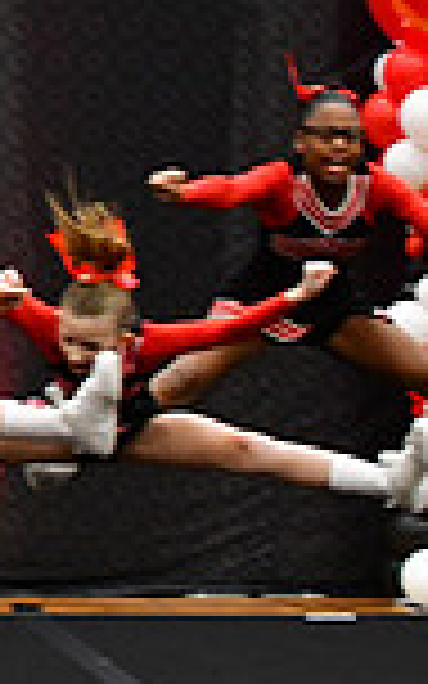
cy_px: 245
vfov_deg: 5.1
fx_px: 7633
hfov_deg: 3.1
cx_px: -861
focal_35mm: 409
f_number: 3.5
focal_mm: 70
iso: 4000
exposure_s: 1/500
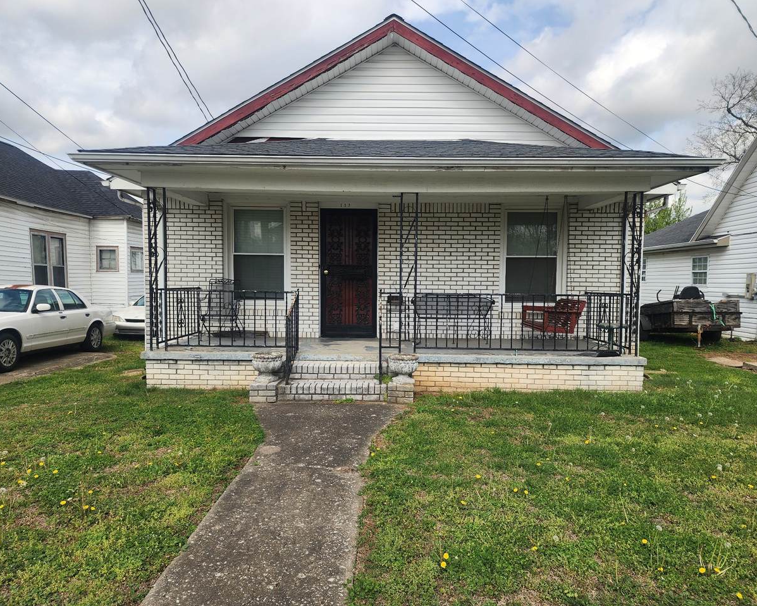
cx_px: 382
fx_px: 538
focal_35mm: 24
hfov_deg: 70.3
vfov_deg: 58.8
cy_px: 303
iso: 12
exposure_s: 1/756
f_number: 1.8
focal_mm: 6.4
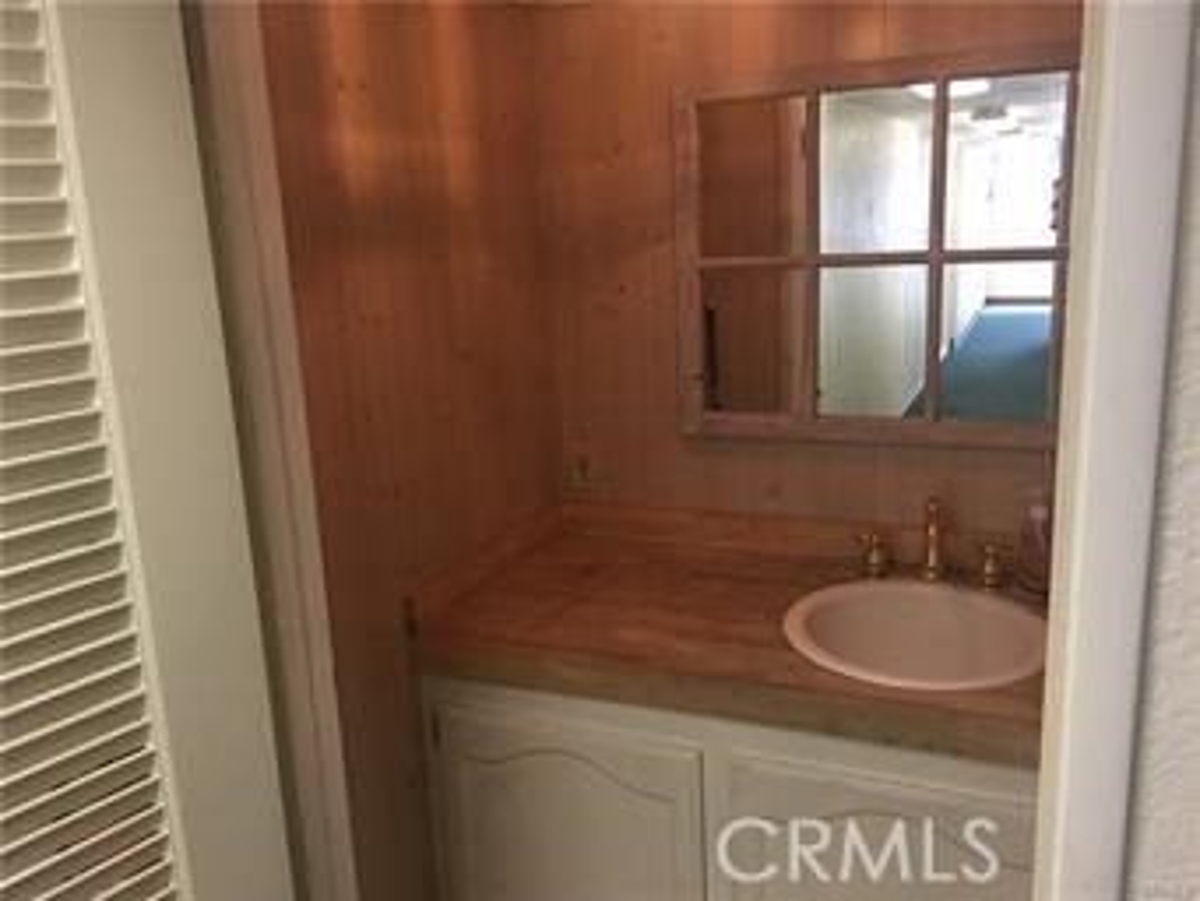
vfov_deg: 48.3
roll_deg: +2.3
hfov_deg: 61.6
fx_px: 1006
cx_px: 600
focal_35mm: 29
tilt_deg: -13.7
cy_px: 450
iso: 50
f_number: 2.2
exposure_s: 1/17
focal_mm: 4.15
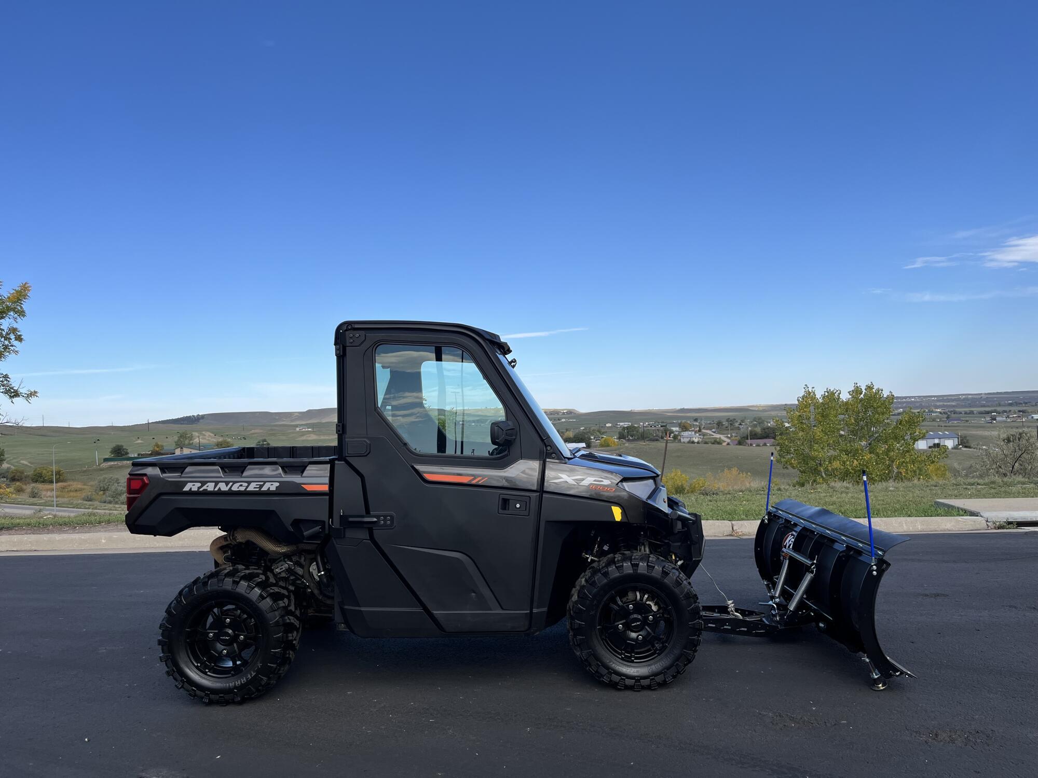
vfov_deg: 53.1
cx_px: 519
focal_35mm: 26
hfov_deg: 67.3
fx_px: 780
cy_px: 389
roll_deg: +2.2
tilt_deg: -0.6
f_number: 1.6
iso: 50
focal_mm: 5.1
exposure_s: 1/3135
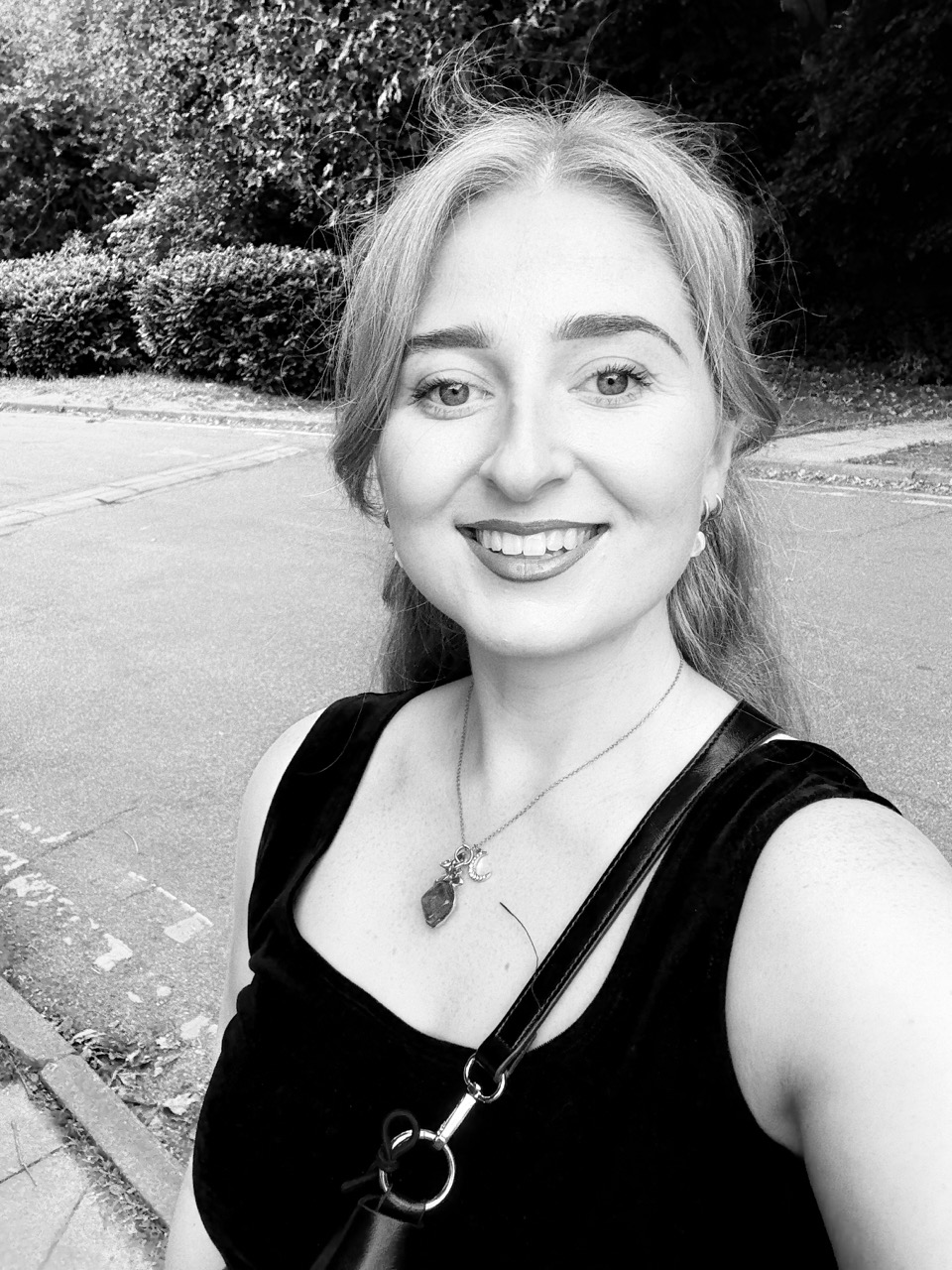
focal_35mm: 30
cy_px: 635
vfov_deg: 60.0
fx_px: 1100
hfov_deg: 46.8
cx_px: 476
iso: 40
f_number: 1.9
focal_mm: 2.69
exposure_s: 1/121
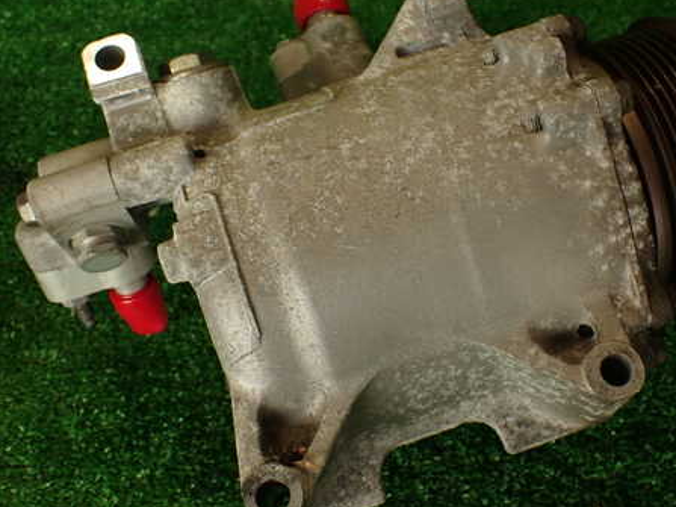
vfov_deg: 33.6
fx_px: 840
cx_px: 404
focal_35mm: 43
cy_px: 248
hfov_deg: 43.7
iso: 100
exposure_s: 1/60
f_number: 2.4
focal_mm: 5.79
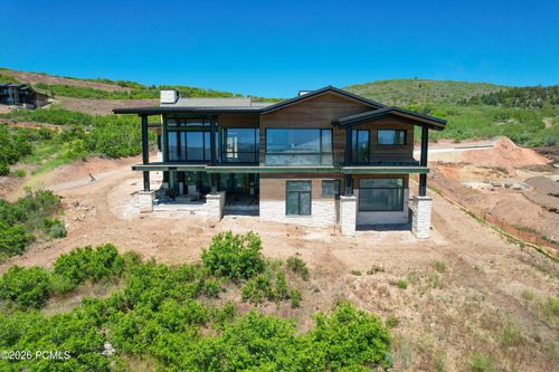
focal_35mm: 22
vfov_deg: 57.2
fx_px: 341
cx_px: 280
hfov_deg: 78.6
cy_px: 186
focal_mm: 8.38
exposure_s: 1/1600
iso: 120
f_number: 2.8
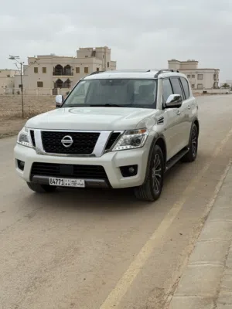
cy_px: 154
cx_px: 116
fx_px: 429
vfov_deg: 39.7
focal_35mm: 48
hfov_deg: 30.3
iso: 80
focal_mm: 6.76
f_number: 1.78
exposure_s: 1/4587
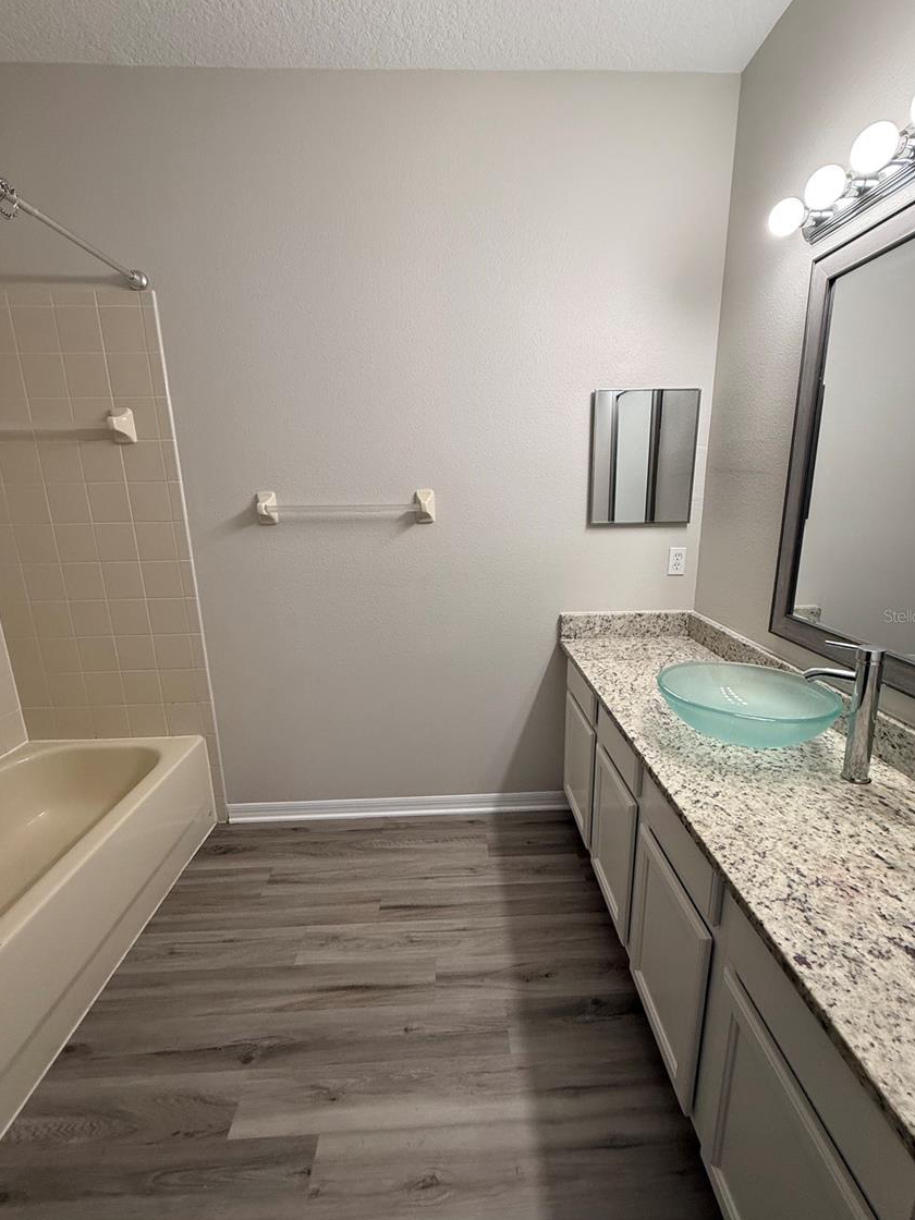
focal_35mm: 15
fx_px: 529
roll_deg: +0.9
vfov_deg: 98.2
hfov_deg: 81.7
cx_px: 471
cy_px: 615
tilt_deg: -13.4
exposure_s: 1/120
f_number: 2.2
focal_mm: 2.22
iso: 200
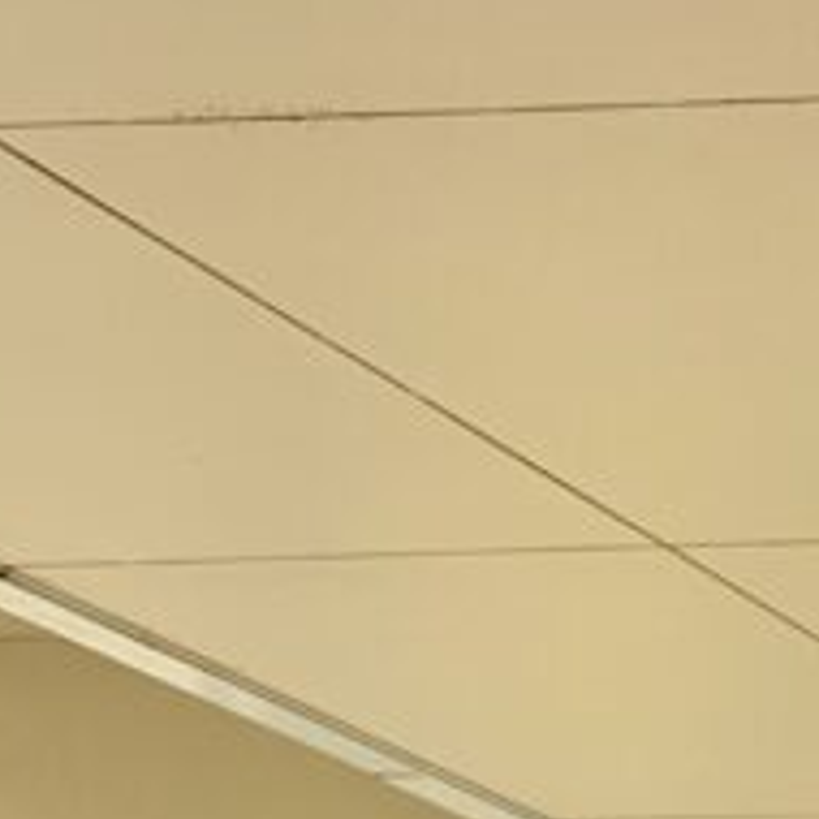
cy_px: 1608
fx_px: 4149
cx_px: 2651
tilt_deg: +4.0
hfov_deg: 8.8
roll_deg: -0.9
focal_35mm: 155
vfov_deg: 10.4
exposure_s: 1/190
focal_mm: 6.93
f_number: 1.8
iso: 80
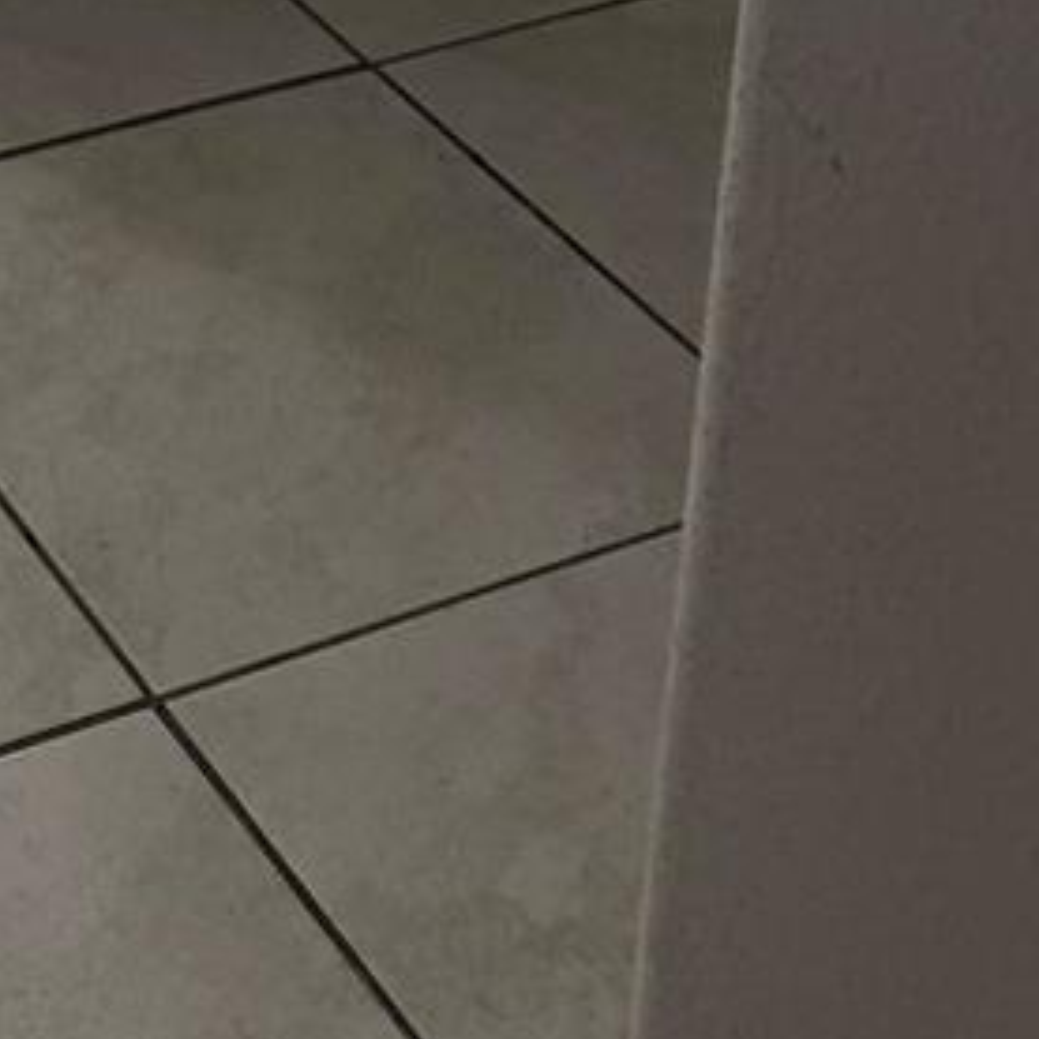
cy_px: -885
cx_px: -394
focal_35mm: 92
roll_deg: +1.1
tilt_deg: -17.2
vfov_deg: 15.8
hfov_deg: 17.5
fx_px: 3124
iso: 160
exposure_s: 1/121
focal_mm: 6.76
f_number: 1.78
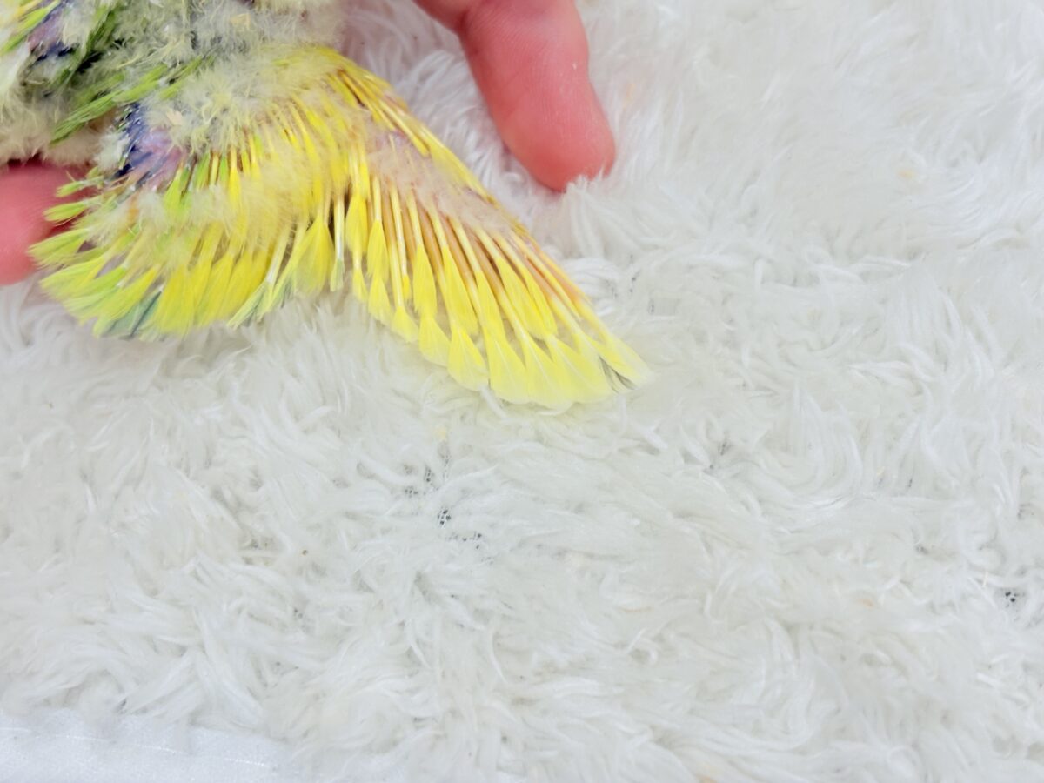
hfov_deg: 36.8
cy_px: 392
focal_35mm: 52
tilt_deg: -57.4
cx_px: 522
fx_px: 1568
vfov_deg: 28.0
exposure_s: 1/100
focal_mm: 5.96
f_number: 1.6
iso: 50
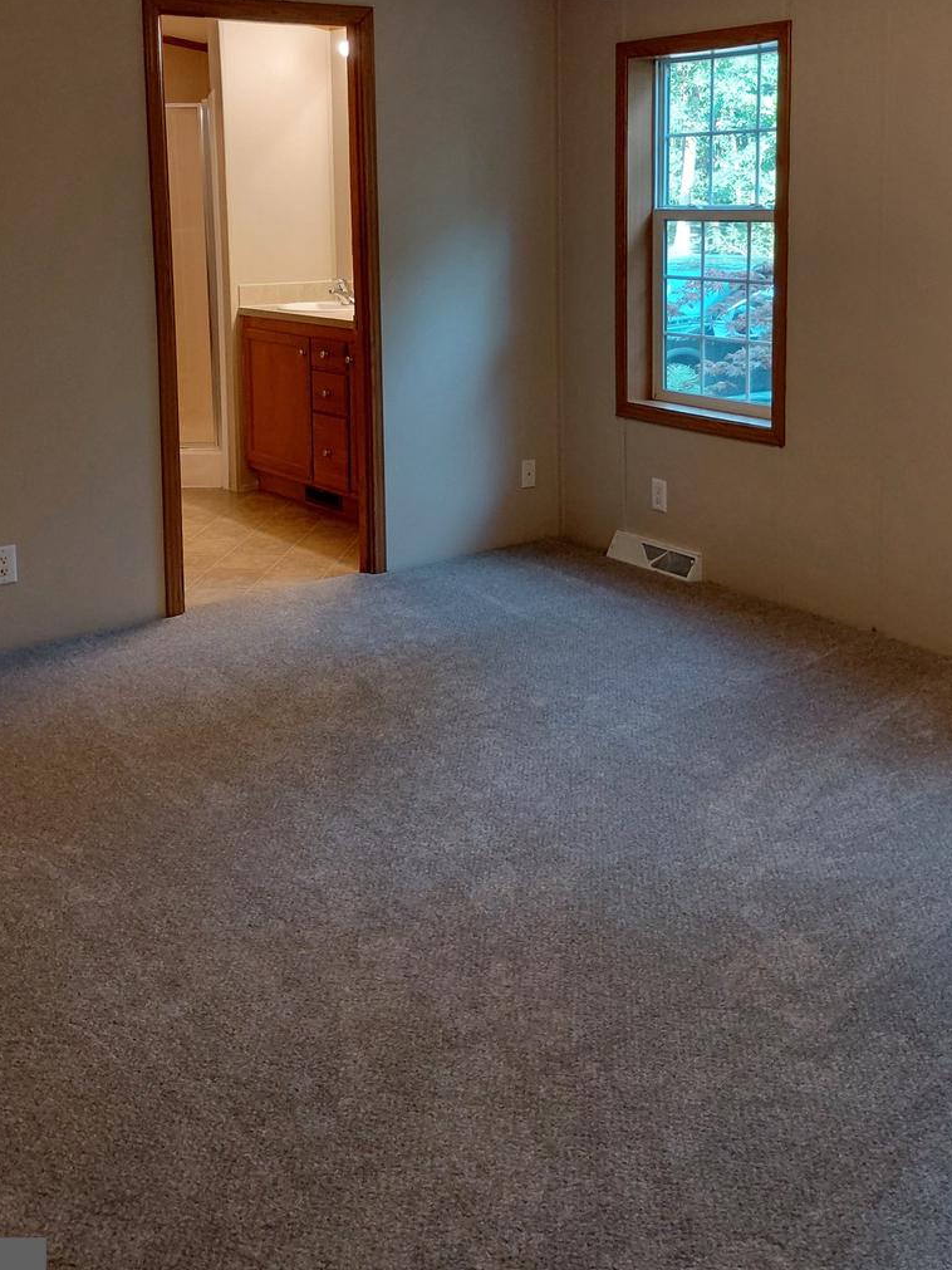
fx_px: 1394
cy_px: 376
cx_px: 456
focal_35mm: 38
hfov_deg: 37.7
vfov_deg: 47.8
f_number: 1.8
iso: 160
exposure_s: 1/60
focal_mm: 4.69
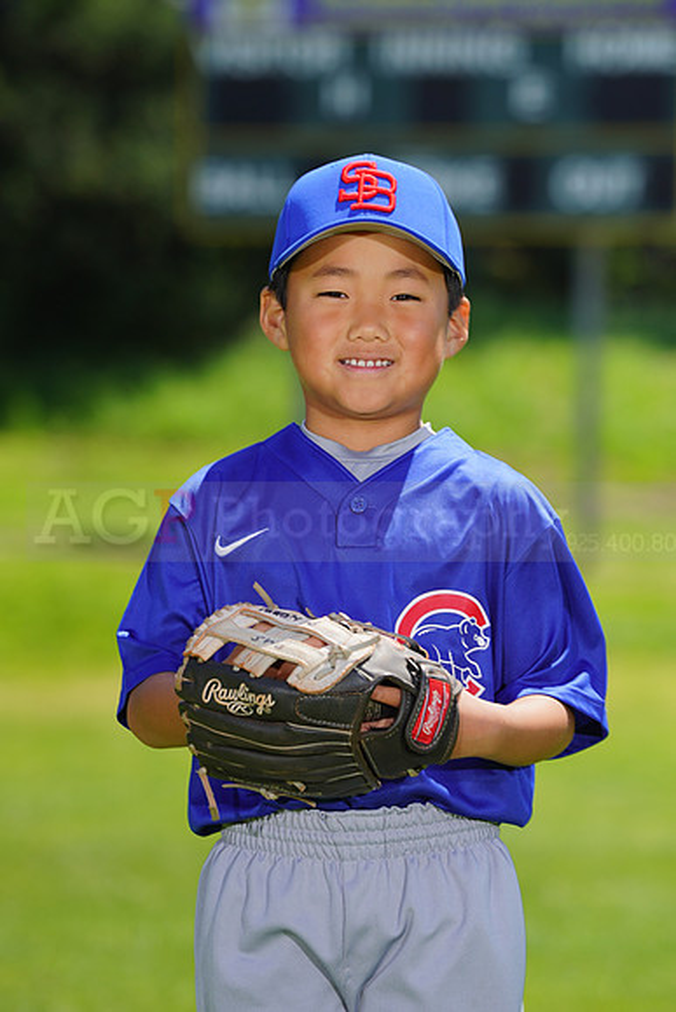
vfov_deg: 7.2
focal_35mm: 288
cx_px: 338
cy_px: 506
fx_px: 8107
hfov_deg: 4.8
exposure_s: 1/250
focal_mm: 288
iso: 100
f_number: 8
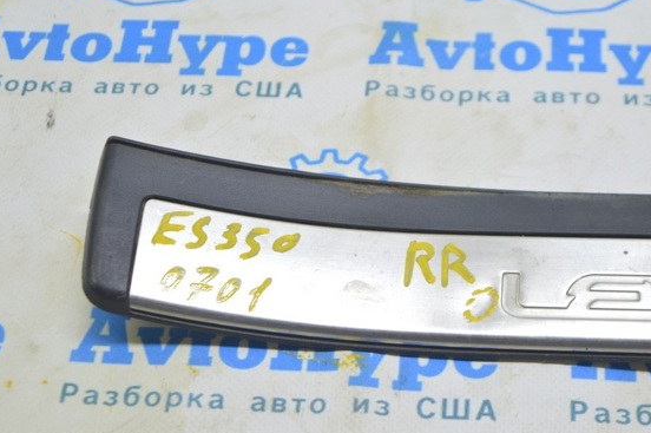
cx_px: 368
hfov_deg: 21.3
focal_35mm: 96
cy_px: 201
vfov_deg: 14.3
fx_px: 1727
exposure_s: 1/20
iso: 400
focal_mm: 55
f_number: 5.6
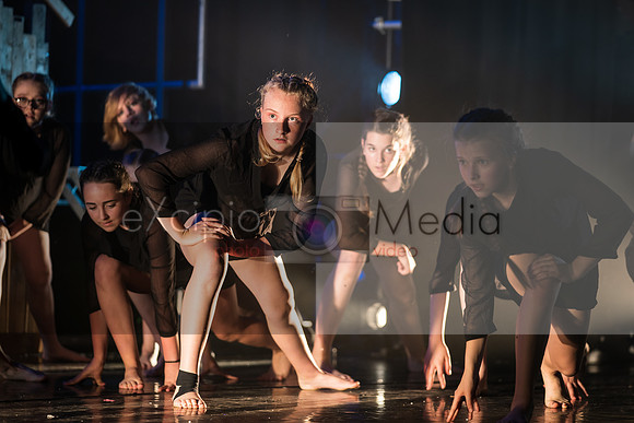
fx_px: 2145
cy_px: 180
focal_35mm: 122
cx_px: 364
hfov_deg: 16.8
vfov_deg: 11.3
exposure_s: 1/60
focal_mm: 106
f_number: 2.8
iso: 400
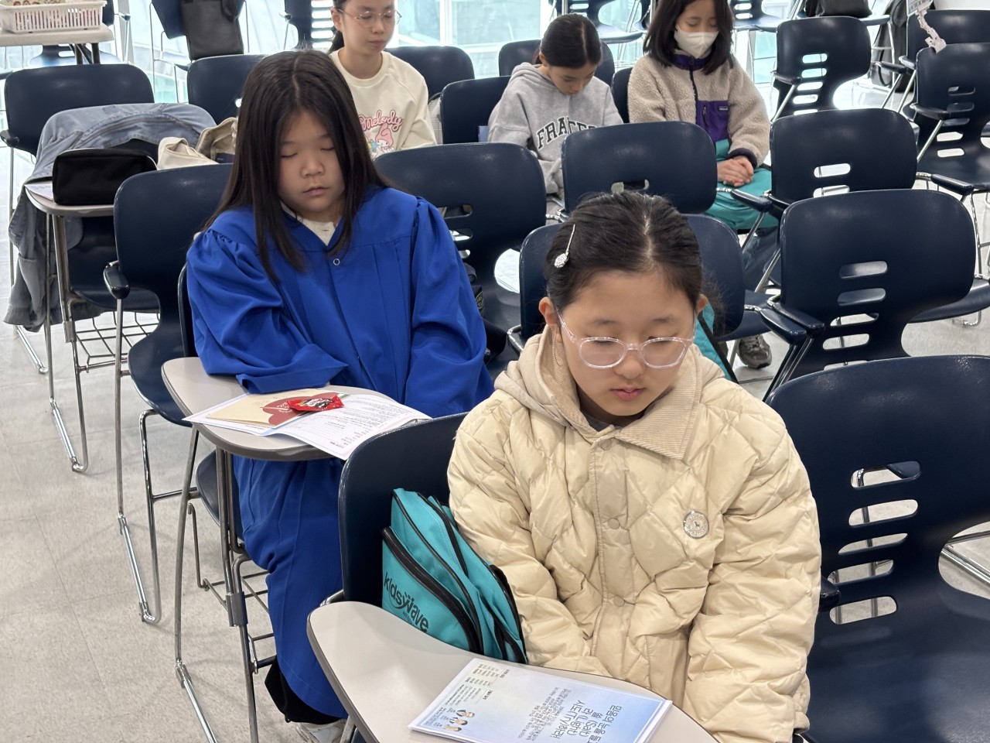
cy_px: 372
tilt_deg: -18.4
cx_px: 495
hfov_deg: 36.8
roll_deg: +0.2
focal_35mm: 52
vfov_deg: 28.0
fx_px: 1487
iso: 100
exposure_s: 1/60
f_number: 1.6
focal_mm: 5.96
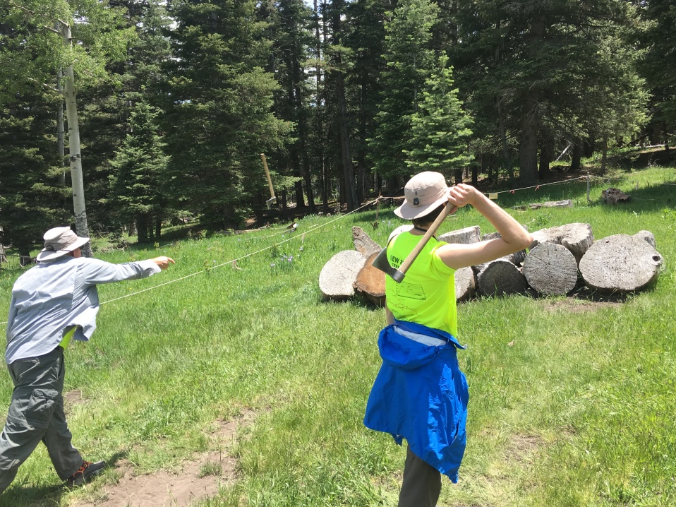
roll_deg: -0.1
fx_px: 605
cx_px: 342
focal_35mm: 31
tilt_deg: -7.4
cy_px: 254
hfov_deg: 58.4
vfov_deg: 45.4
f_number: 2.2
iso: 25
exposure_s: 1/712
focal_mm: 4.15
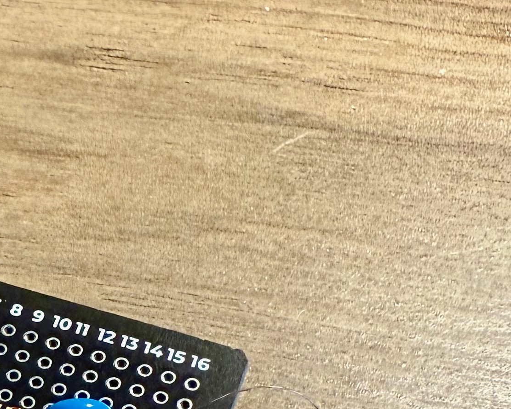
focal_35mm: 85
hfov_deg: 20.8
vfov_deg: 17.2
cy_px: 493
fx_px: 1286
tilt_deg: -51.3
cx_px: -118
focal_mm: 2.22
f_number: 2.2
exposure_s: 1/99
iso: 250
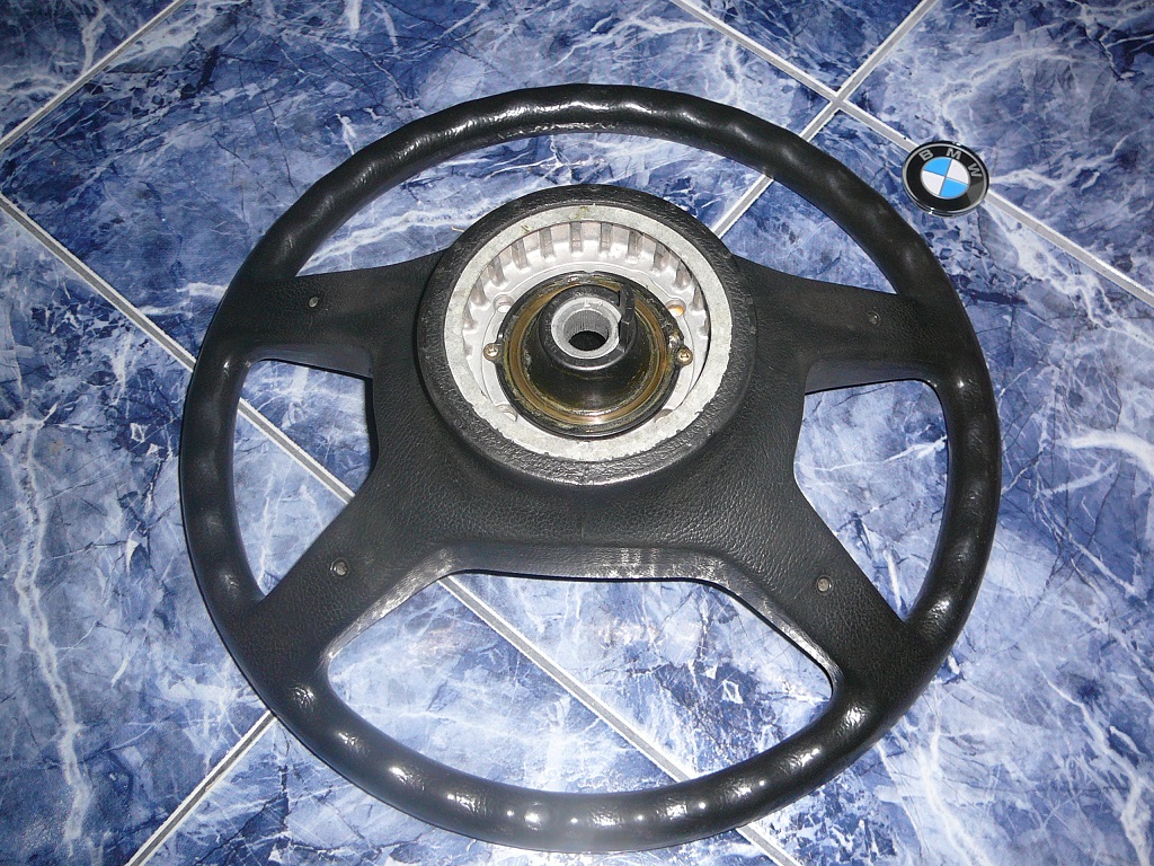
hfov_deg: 52.6
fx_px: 1167
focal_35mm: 35
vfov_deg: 40.7
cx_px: 577
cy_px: 433
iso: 100
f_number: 2.8
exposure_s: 1/30
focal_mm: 5.2
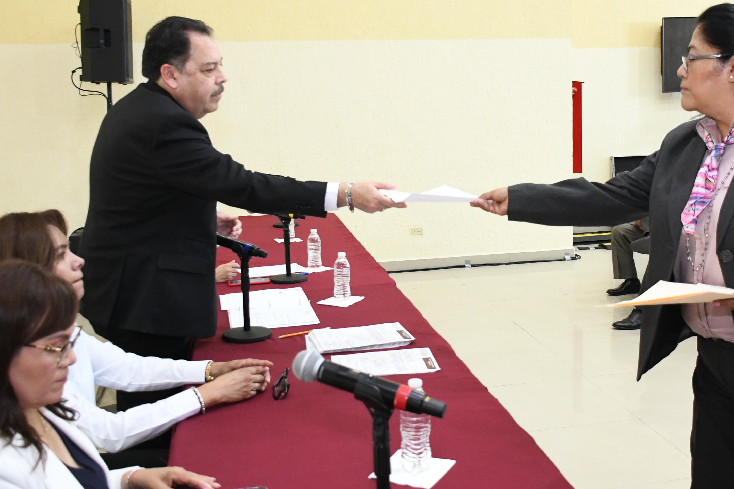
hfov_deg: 49.3
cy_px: 211
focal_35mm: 39
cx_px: 429
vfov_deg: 34.2
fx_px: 795
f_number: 3.5
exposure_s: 1/100
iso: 2500
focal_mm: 18
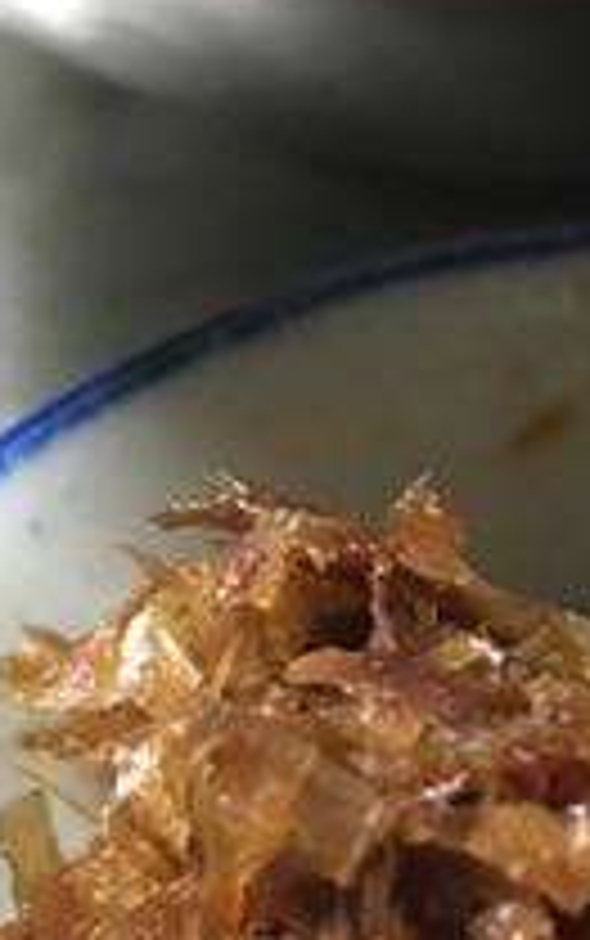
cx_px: 635
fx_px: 2413
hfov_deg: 13.7
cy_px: 729
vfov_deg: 21.8
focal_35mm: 94
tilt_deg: -52.4
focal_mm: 4.15
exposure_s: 1/17
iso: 400
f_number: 2.2
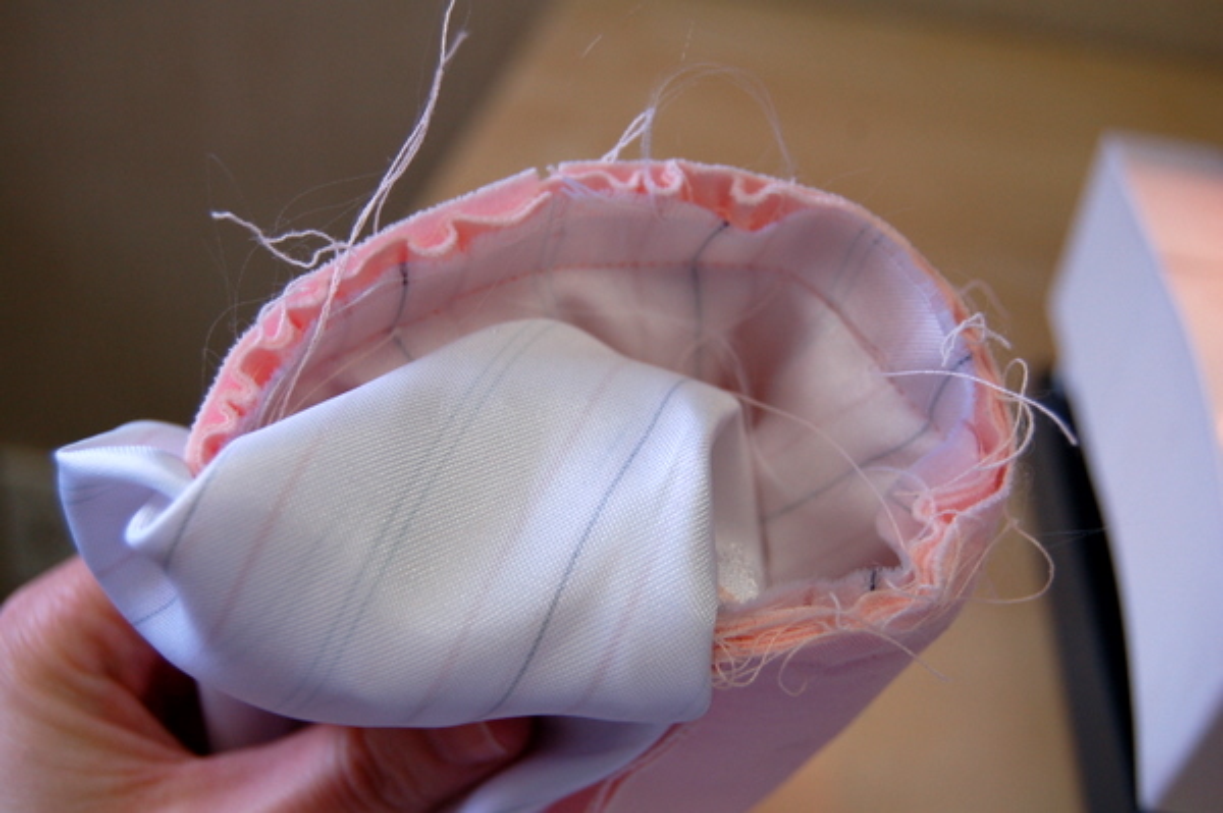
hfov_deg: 41.1
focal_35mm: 48
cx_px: 612
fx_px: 1629
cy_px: 406
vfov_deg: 28.0
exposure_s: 1/100
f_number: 5
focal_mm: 32
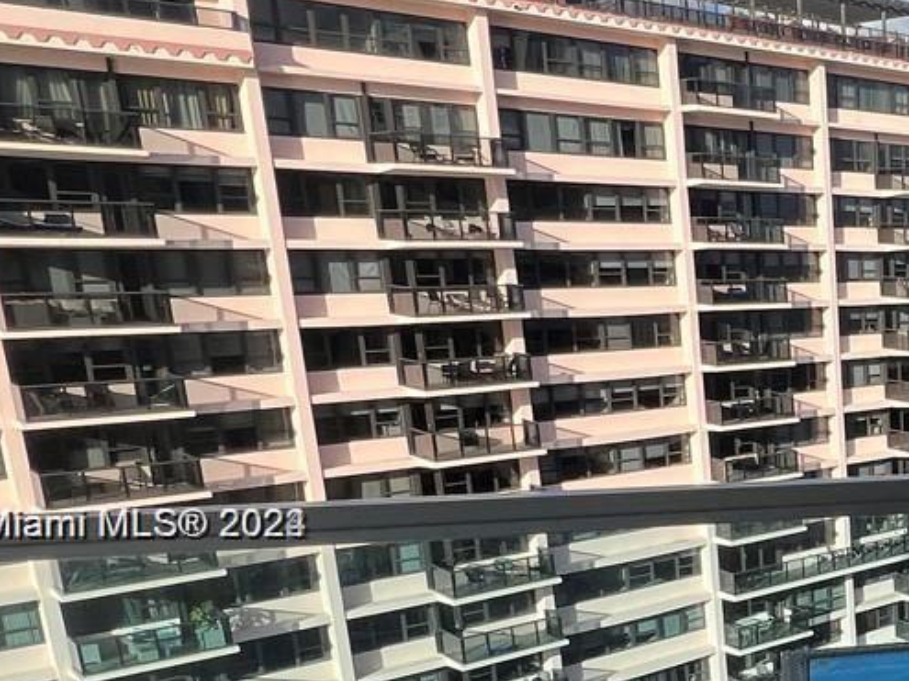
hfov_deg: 32.9
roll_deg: -0.6
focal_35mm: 42
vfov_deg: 33.5
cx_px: 1188
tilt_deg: -13.1
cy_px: 527
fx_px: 1103
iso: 32
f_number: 1.8
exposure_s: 1/1393
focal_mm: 1.57
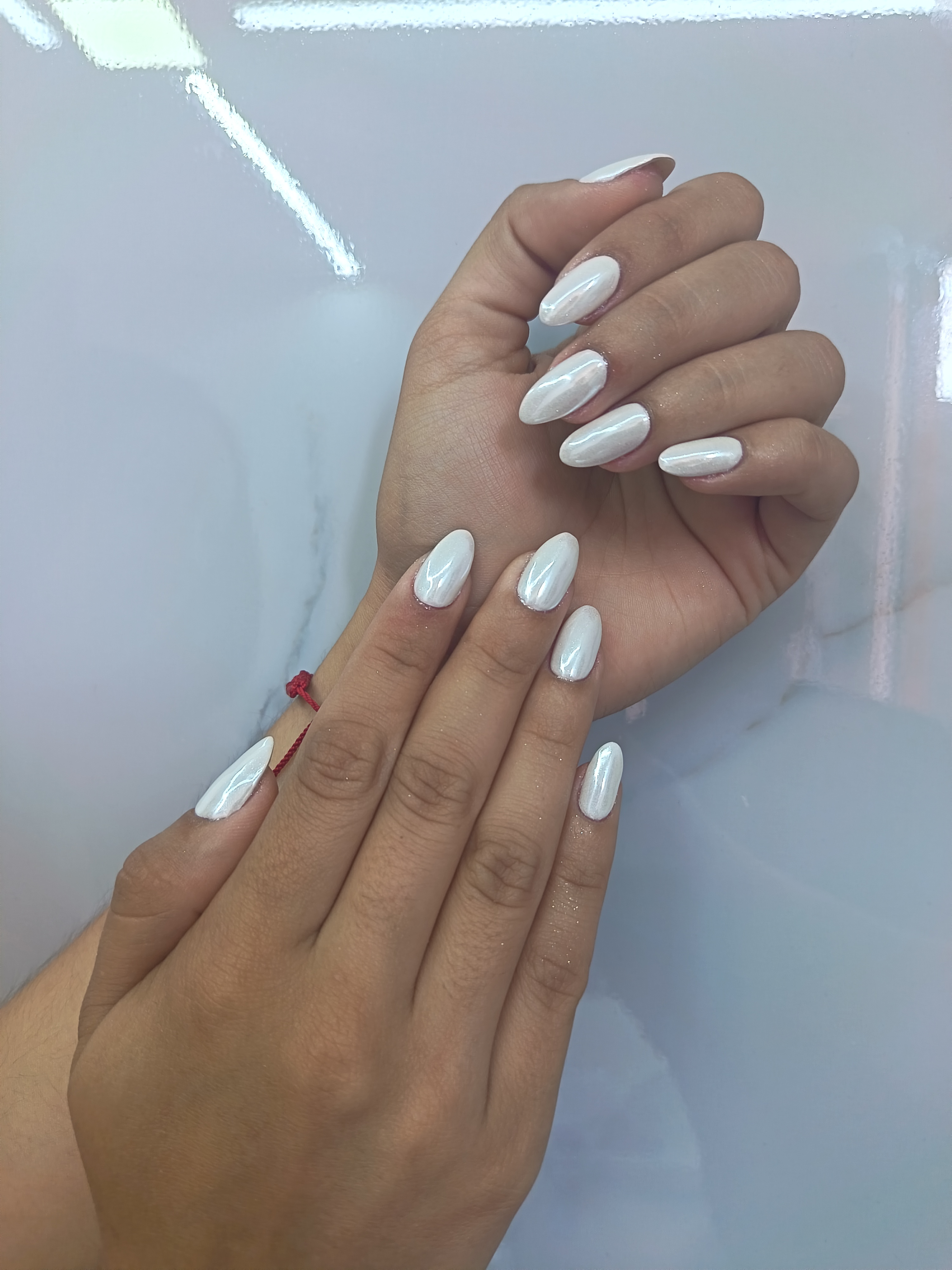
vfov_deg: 71.6
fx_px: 880
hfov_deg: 56.8
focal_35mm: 24
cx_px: 476
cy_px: 635
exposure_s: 1/60
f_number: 1.75
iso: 441
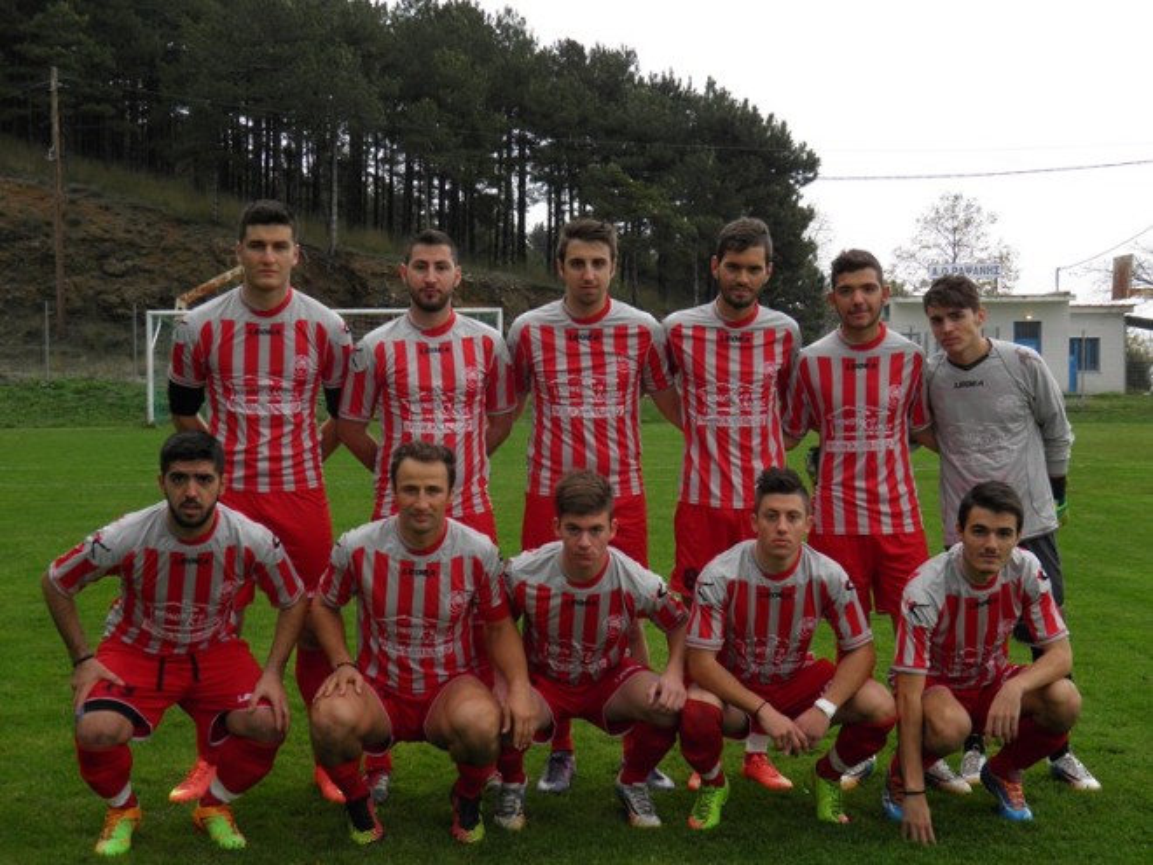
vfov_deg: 26.6
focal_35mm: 55
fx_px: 1832
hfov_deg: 34.9
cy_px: 432
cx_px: 576
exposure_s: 1/80
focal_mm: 10
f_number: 3.6
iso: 50
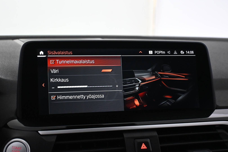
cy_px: 76
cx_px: 114
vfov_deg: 24.4
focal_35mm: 56
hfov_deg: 35.9
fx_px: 351
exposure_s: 1/60
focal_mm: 37
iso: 4000
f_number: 5.3
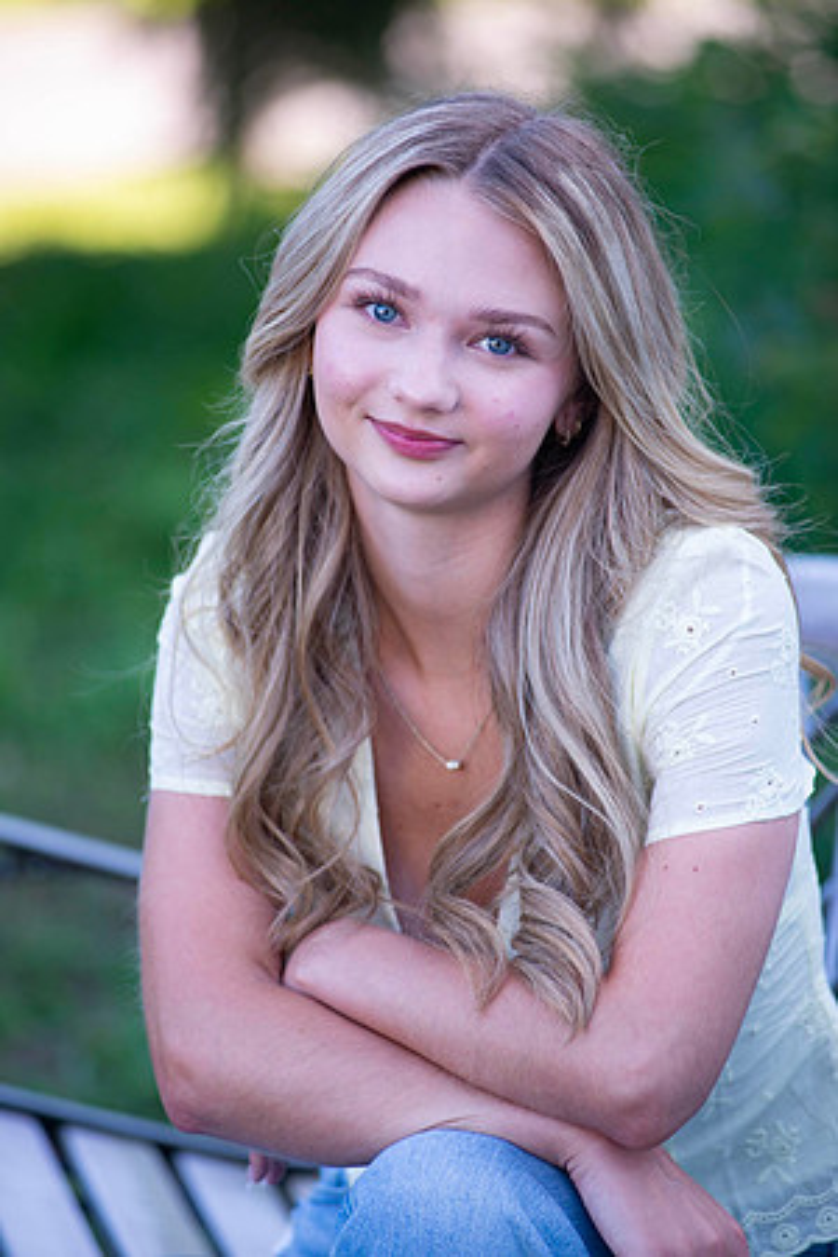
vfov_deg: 11.1
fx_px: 6459
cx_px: 419
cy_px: 628
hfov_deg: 7.4
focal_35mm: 185
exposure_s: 1/125
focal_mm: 185
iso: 160
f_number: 4
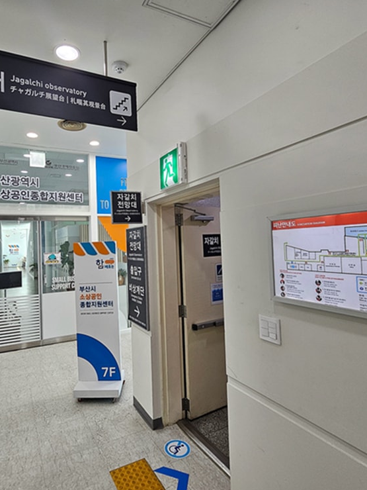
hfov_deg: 70.3
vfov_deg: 87.7
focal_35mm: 18
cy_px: 239
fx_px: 254
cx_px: 136
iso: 64
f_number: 2.2
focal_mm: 2.2
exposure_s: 1/60
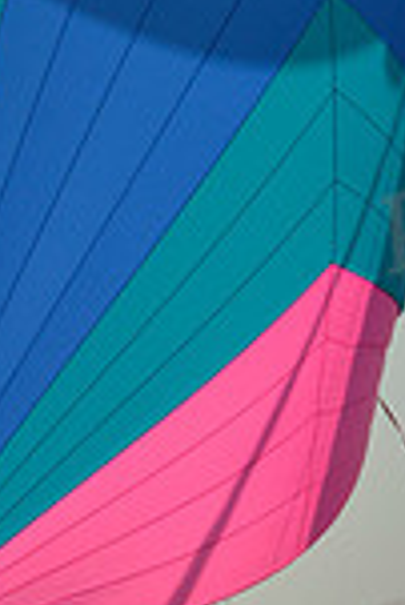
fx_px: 4529
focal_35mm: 269
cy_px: 20
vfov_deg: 7.6
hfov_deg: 5.1
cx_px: 174
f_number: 8
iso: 200
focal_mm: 70
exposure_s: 1/1250
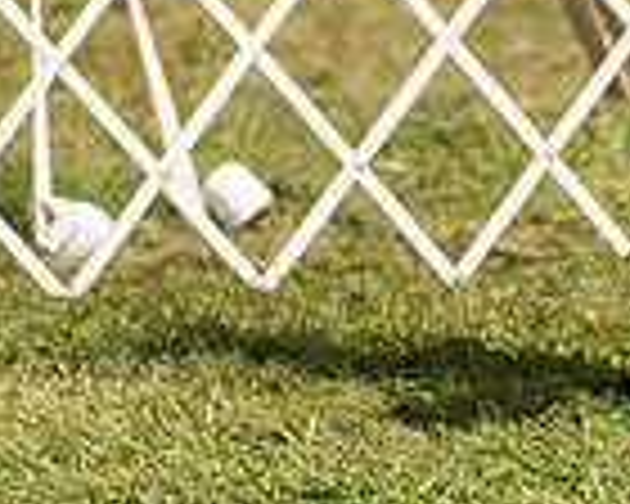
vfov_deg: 2.3
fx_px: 12772
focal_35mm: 685
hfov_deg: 2.8
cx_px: 709
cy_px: -207
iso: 200
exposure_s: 1/3200
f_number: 2.8
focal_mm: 151
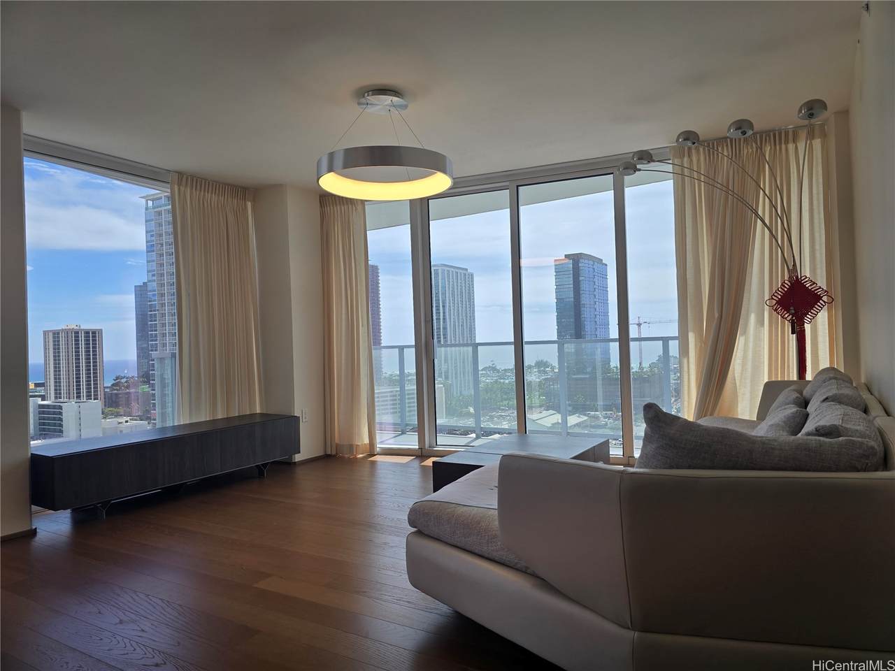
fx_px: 595
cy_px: 336
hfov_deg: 73.9
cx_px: 448
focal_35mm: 23
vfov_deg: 58.9
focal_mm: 6.3
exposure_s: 1/272
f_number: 1.7
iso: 12
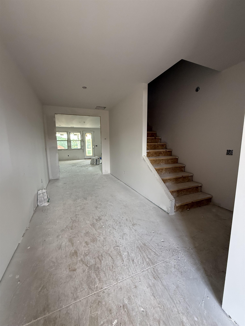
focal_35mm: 14
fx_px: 132
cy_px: 163
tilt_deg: -8.2
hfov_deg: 85.7
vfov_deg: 102.1
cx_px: 122
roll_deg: -0.1
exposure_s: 1/99
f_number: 2.2
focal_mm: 2.22
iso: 200
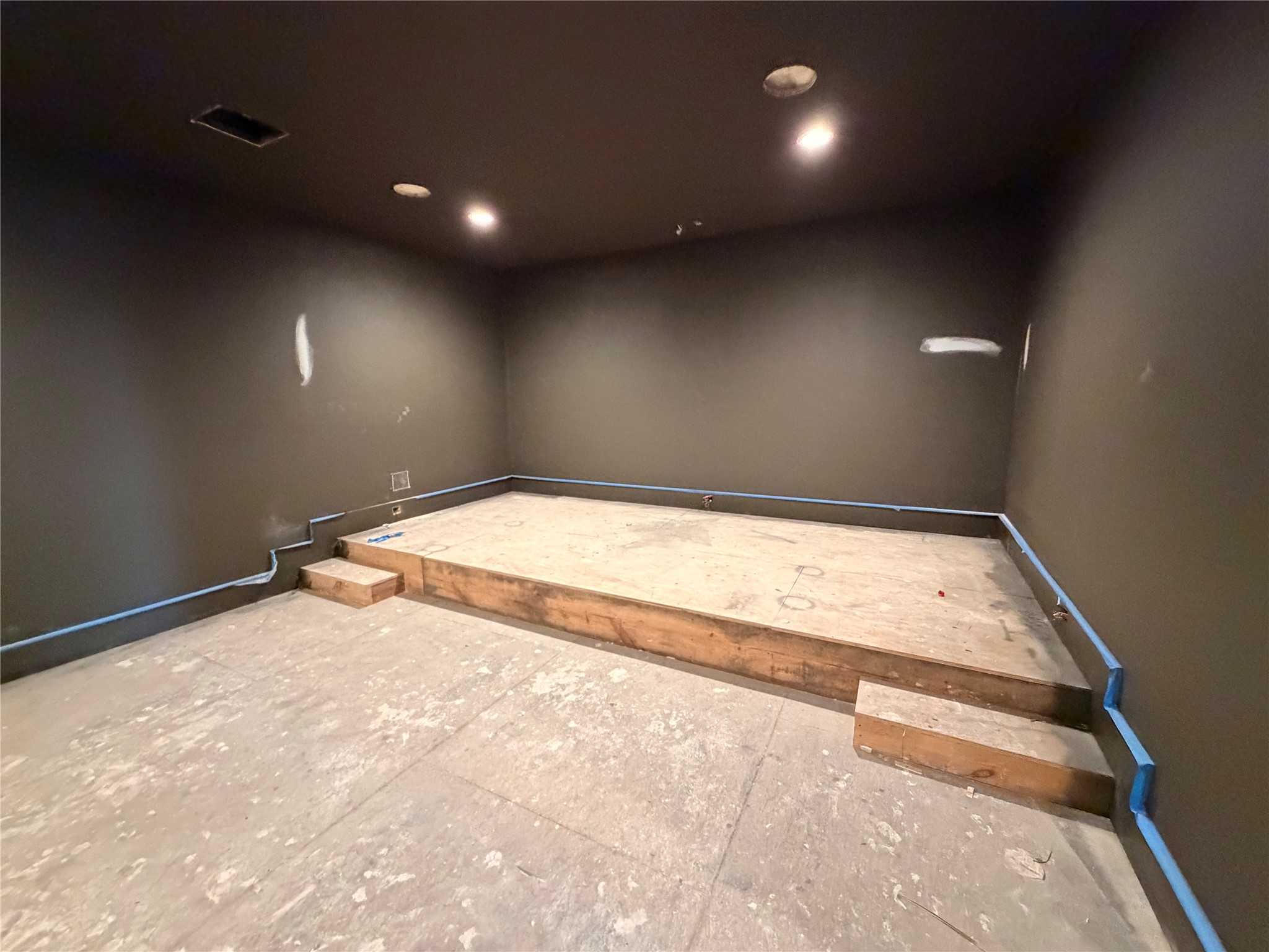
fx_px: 513
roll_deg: -0.4
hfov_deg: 102.1
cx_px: 634
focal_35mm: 14
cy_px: 476
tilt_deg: -6.0
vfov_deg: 85.7
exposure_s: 1/60
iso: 1000
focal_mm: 2.22
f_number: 2.2
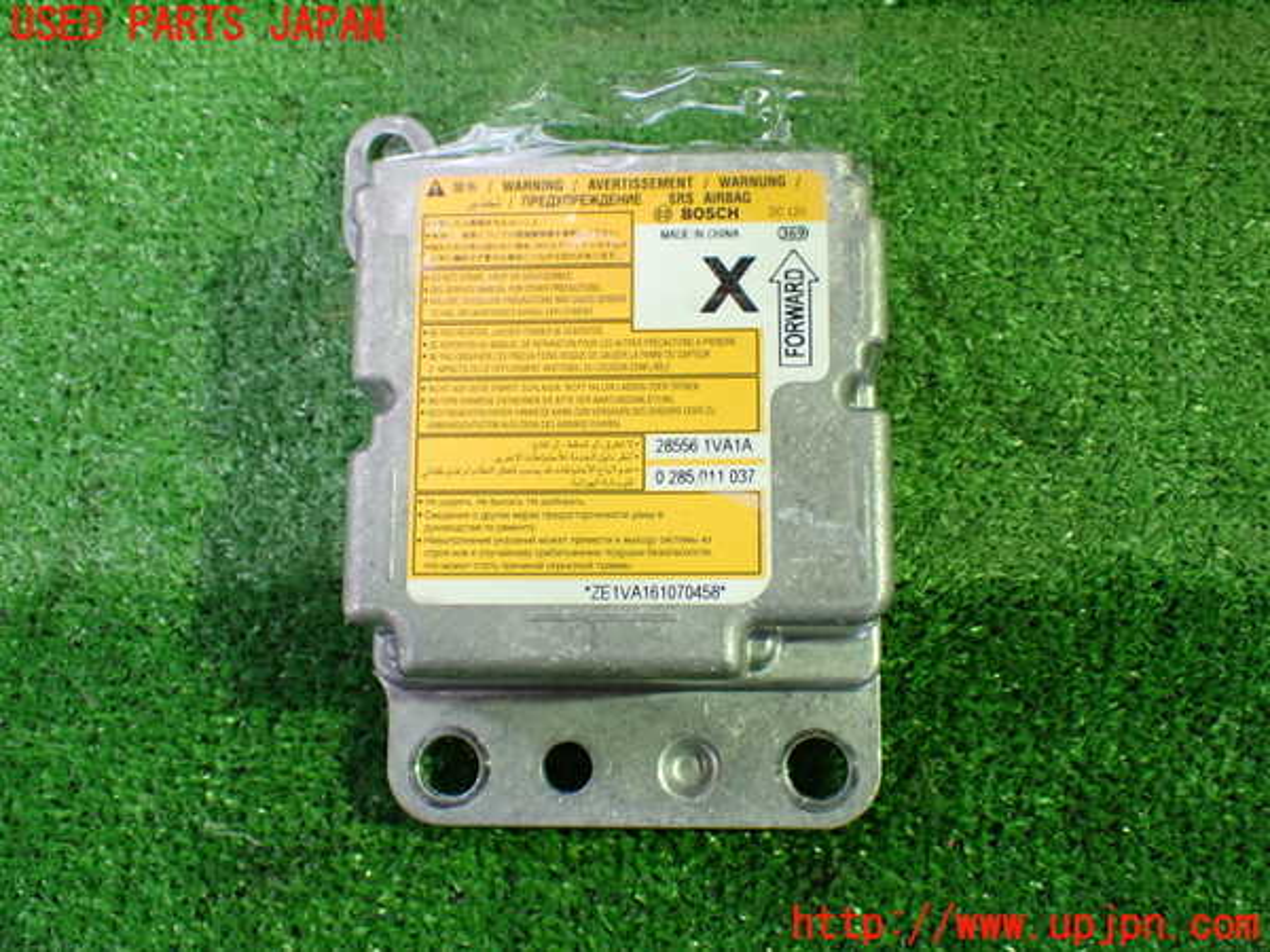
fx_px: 1394
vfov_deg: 37.7
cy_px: 476
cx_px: 635
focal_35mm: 38
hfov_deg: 49.0
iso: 800
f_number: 2.7
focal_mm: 6.83
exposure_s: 1/40
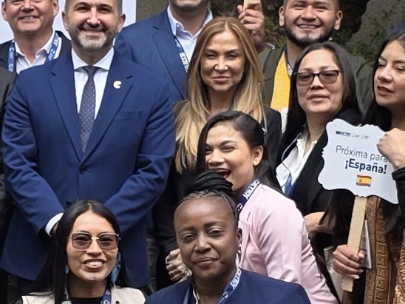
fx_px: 1966
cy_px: 260
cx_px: -123
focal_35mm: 168
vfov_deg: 8.8
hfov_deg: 11.5
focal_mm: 6.3
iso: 80
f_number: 1.7
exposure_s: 1/1623
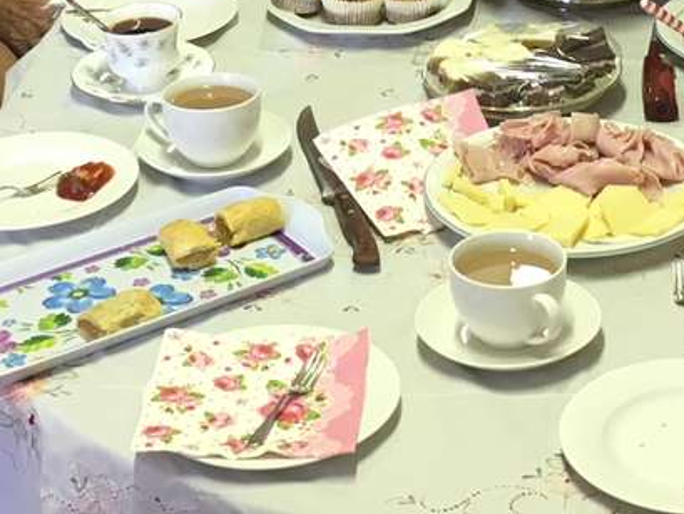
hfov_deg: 19.2
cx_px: 455
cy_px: -28
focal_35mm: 102
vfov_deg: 14.2
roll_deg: +0.7
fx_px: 2016
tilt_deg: -21.3
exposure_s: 1/33
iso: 100
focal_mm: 4.15
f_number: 2.2
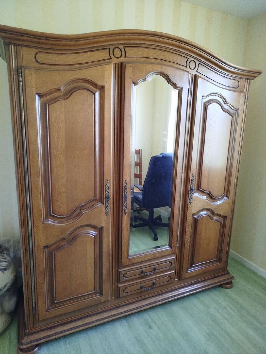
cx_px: 133
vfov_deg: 71.6
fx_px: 246
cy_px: 177
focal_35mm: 24
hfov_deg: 56.8
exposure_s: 1/33
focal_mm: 5.31
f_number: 1.7
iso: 400
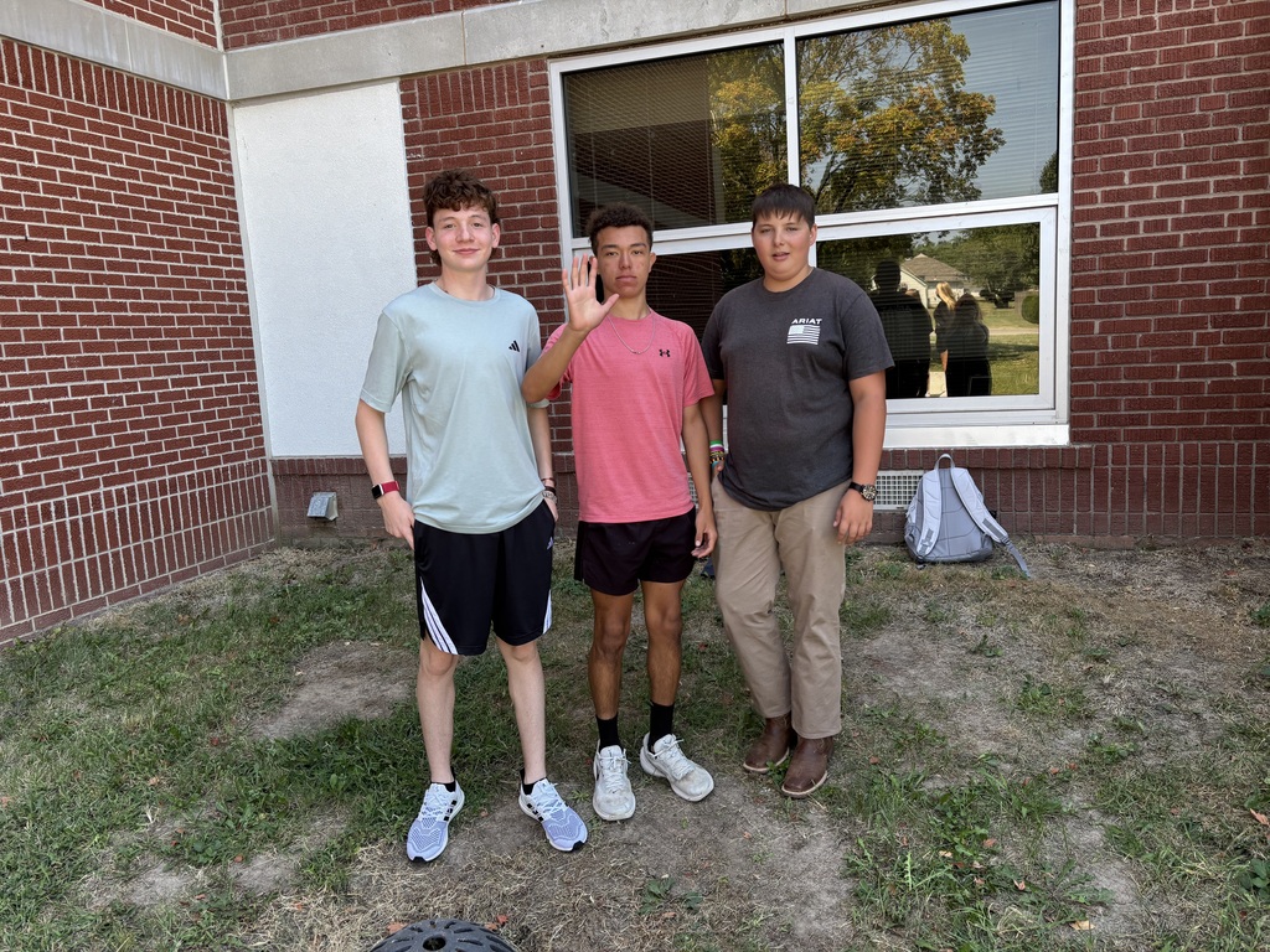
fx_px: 954
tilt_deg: -9.0
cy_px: 476
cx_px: 635
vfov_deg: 53.1
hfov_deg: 67.3
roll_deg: +2.8
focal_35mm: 26
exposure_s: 1/246
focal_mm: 5.96
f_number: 1.6
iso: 40
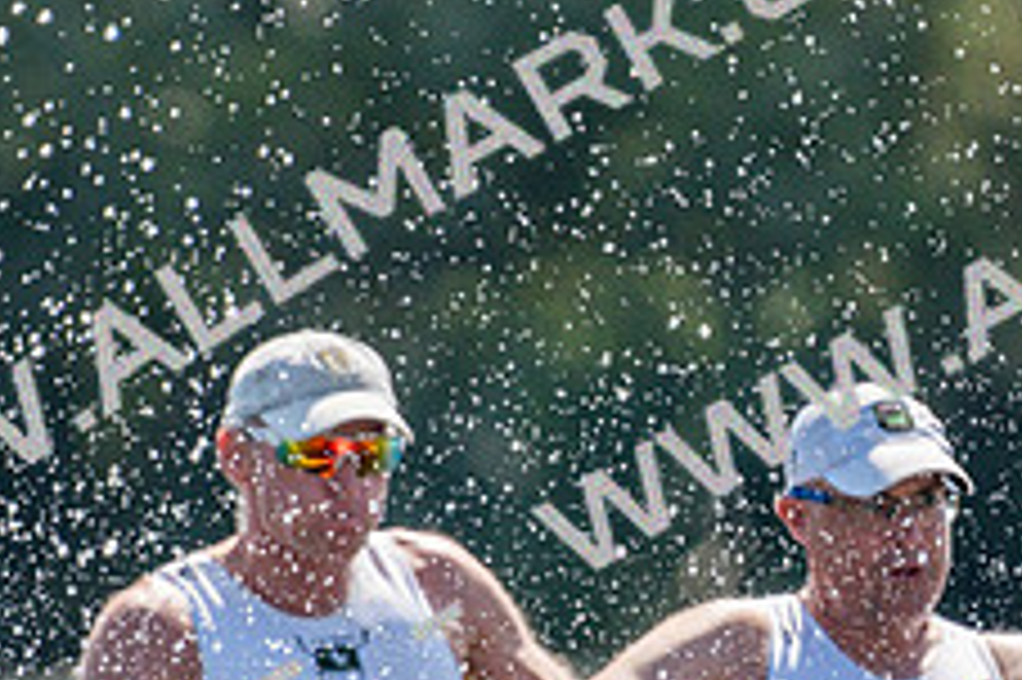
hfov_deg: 1.3
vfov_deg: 0.9
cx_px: 207
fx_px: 43544
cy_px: 646
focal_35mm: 1535
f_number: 6.3
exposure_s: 1/2000
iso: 400
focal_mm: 600
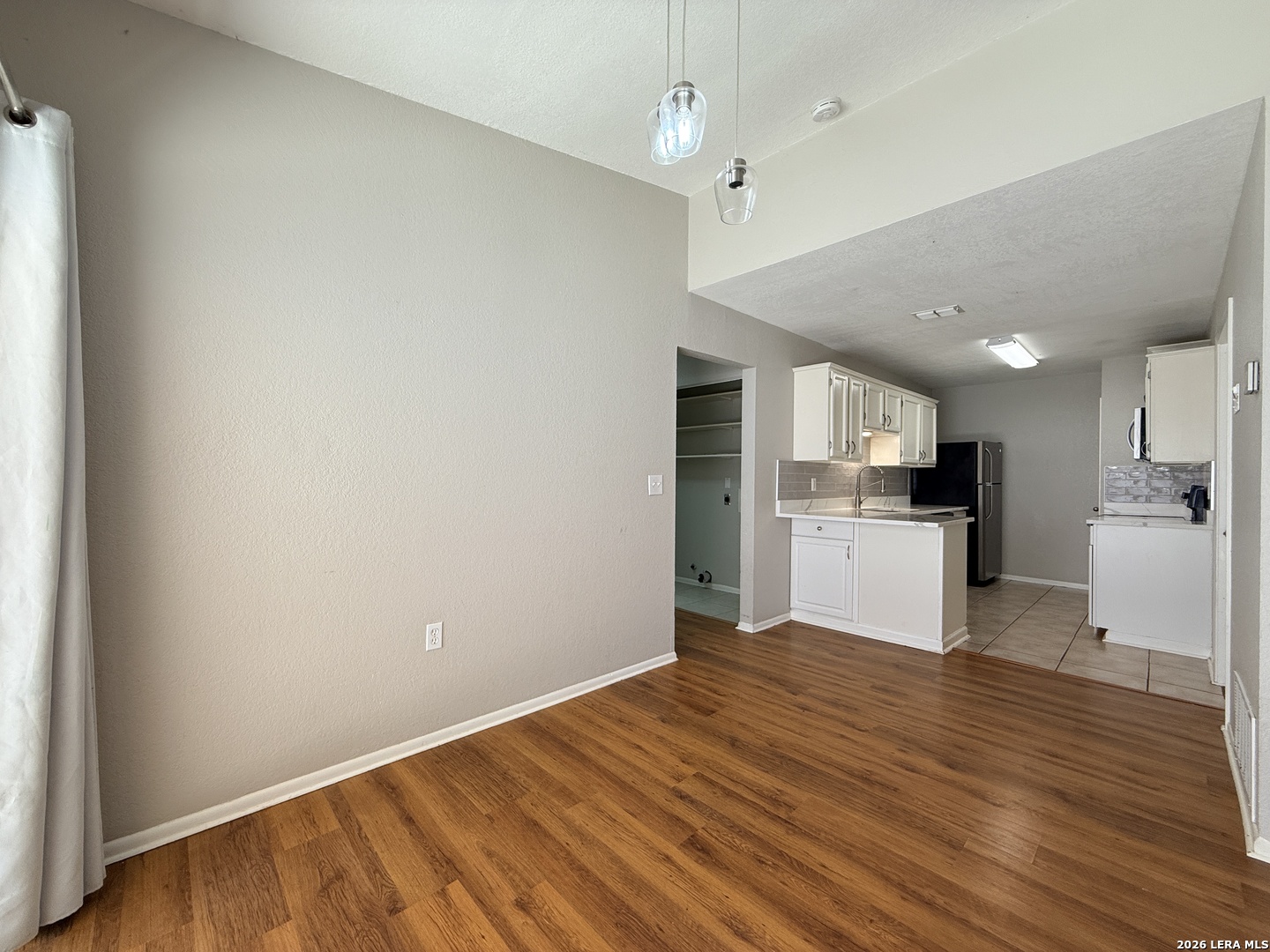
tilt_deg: +1.9
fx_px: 514
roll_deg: -1.6
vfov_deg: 85.7
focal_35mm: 14
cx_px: 635
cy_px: 476
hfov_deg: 102.1
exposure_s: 1/120
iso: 64
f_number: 2.2
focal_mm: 2.22
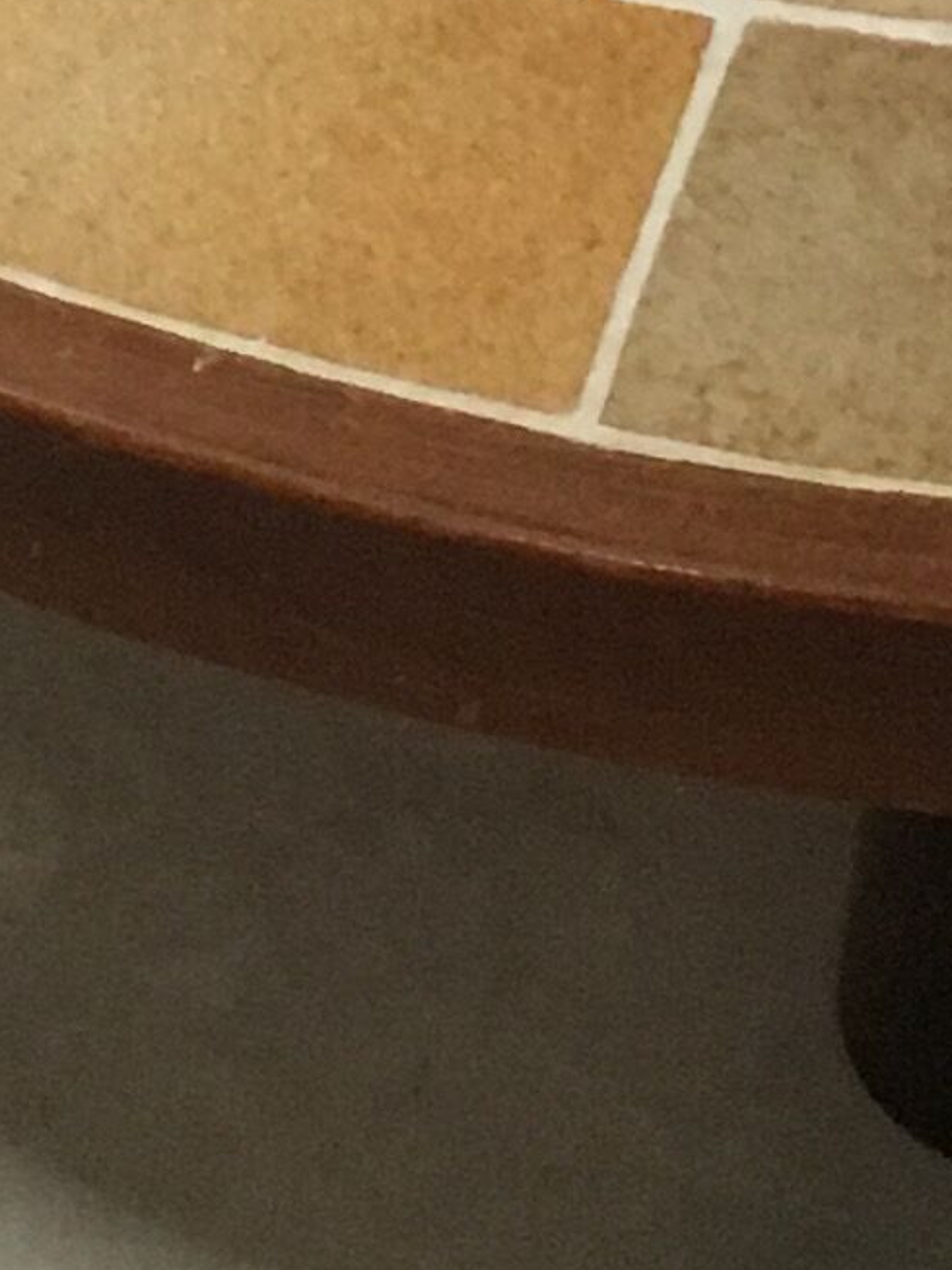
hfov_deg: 8.3
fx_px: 6562
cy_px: -930
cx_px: 542
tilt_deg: -47.2
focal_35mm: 179
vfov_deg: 10.5
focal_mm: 4.15
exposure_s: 1/33
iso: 200
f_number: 2.2
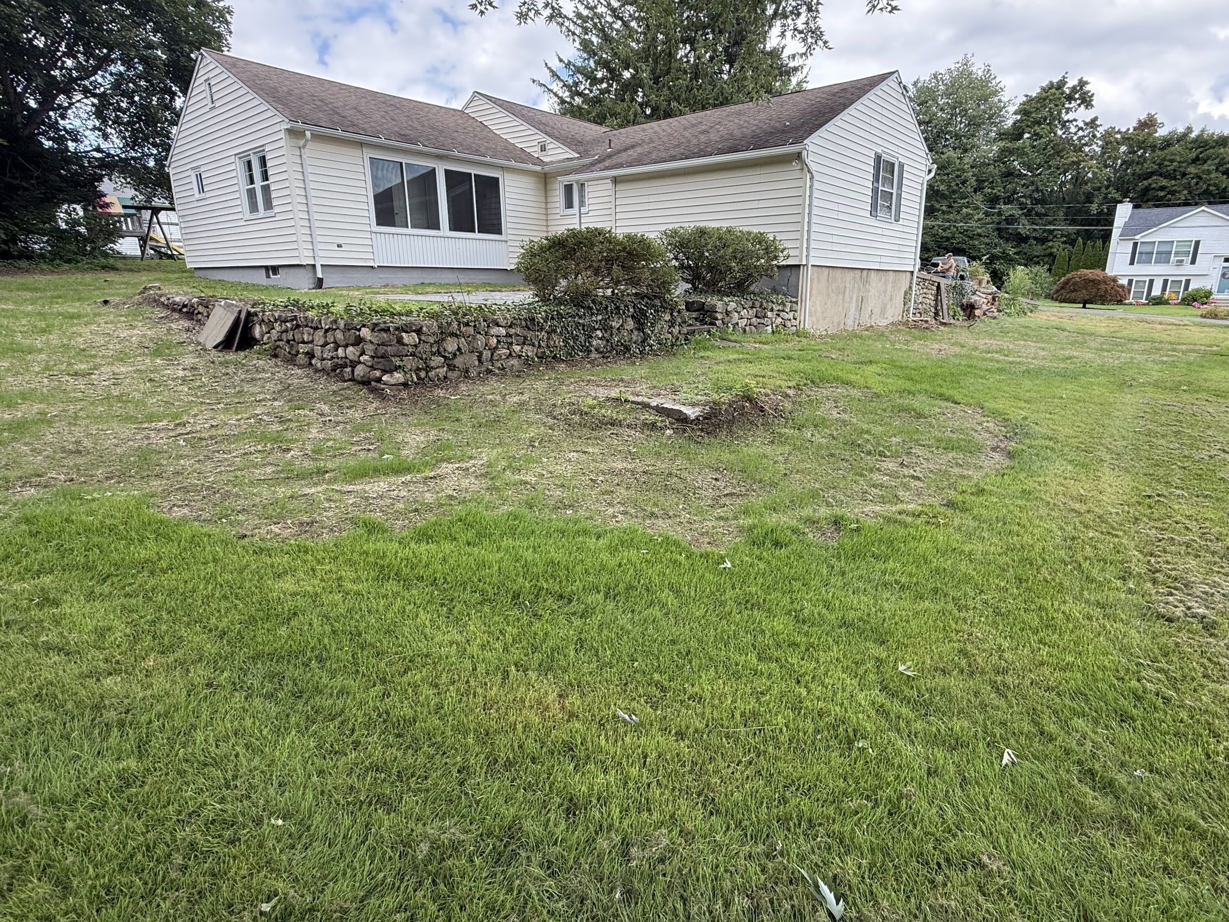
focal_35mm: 18
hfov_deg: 87.5
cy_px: 450
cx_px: 671
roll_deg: -0.5
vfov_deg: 71.6
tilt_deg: -14.3
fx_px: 639
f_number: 2.2
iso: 64
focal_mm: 2.22
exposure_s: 1/353
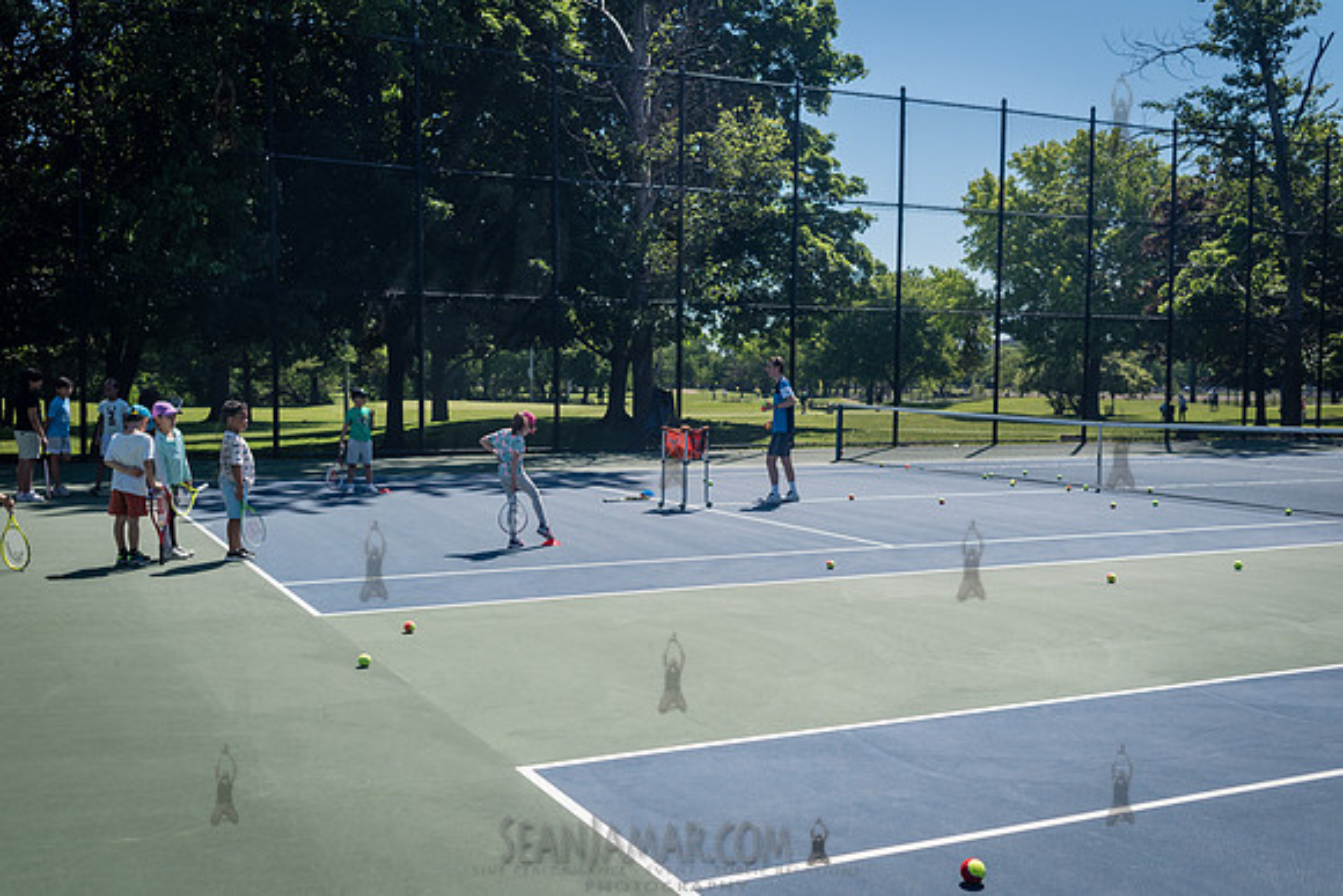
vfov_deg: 37.1
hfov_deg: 53.5
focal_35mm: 36
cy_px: 448
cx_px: 664
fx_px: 1333
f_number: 4
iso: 200
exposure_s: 1/2500
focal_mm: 35
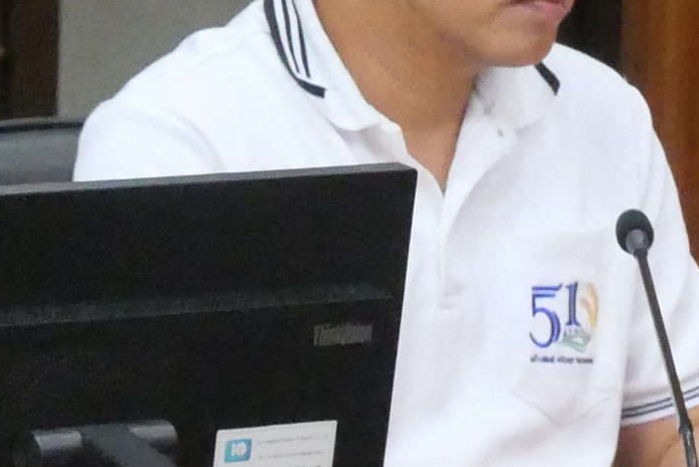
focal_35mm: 348
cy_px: 219
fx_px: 6759
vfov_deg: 4.0
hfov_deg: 5.8
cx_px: -646
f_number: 5.6
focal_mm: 32
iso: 6400
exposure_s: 1/80
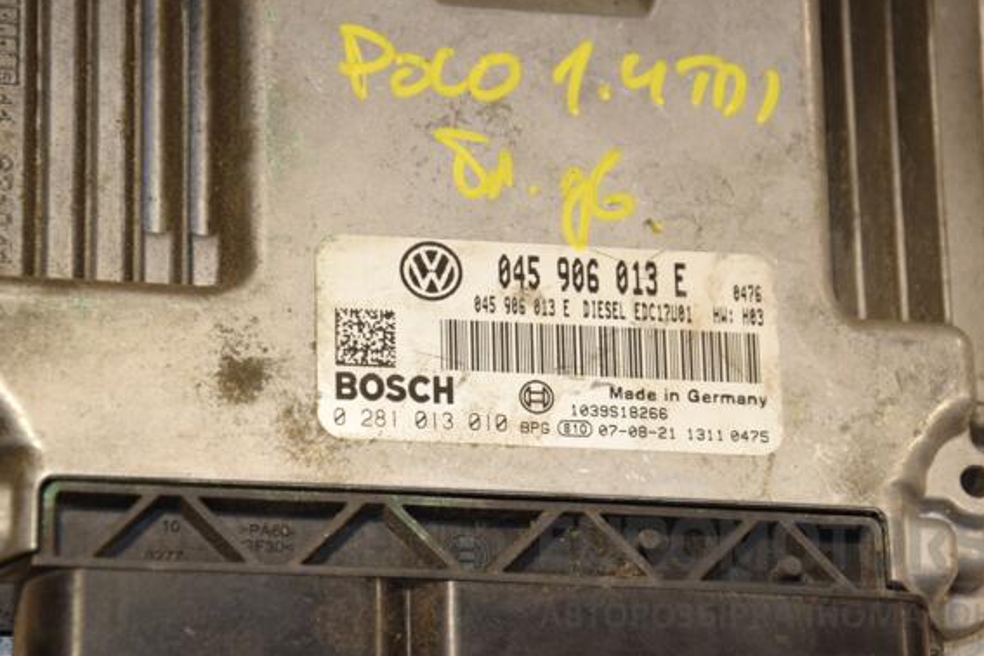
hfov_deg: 12.3
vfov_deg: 8.2
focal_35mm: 167
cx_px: 507
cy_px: 312
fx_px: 4551
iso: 800
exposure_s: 1/200
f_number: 8
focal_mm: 105
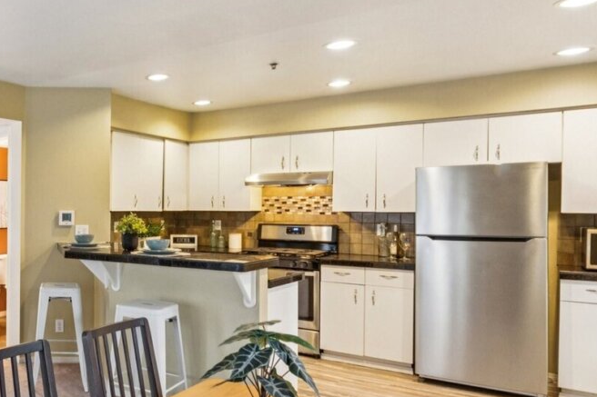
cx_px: 17
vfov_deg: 41.1
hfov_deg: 49.4
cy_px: 198
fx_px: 531
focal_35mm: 32
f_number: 9
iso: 250
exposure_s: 1/2
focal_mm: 10
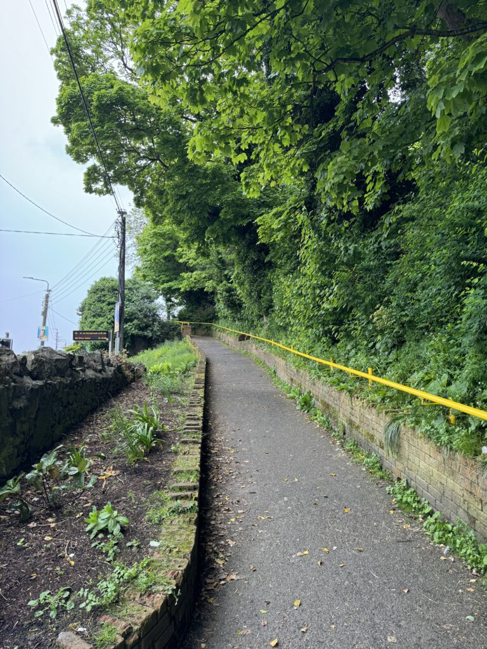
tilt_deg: +5.1
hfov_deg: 56.8
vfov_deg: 71.6
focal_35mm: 24
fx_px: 450
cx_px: 244
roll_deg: -1.8
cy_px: 324
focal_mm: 6.76
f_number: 1.78
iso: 50
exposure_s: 1/137
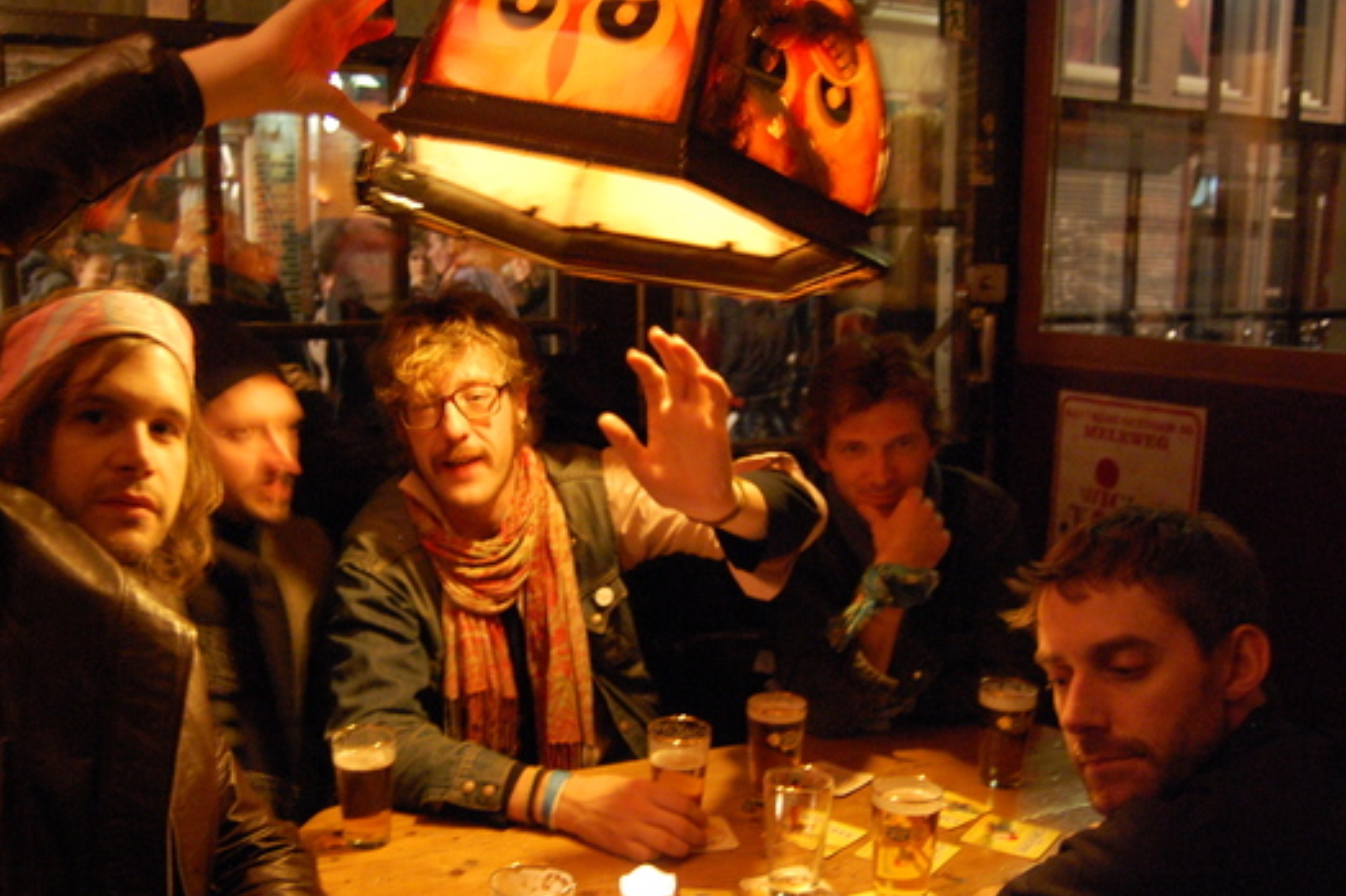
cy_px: 555
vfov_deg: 38.6
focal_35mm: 34
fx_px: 1271
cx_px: 534
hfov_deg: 55.4
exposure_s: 1/3
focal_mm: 18
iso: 1600
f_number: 3.5
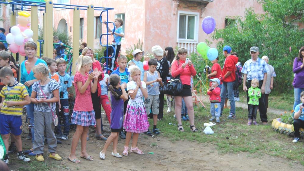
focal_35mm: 50
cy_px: 86
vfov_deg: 24.2
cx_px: 151
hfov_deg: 41.7
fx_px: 399
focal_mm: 31
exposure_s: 1/80
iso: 200
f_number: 5
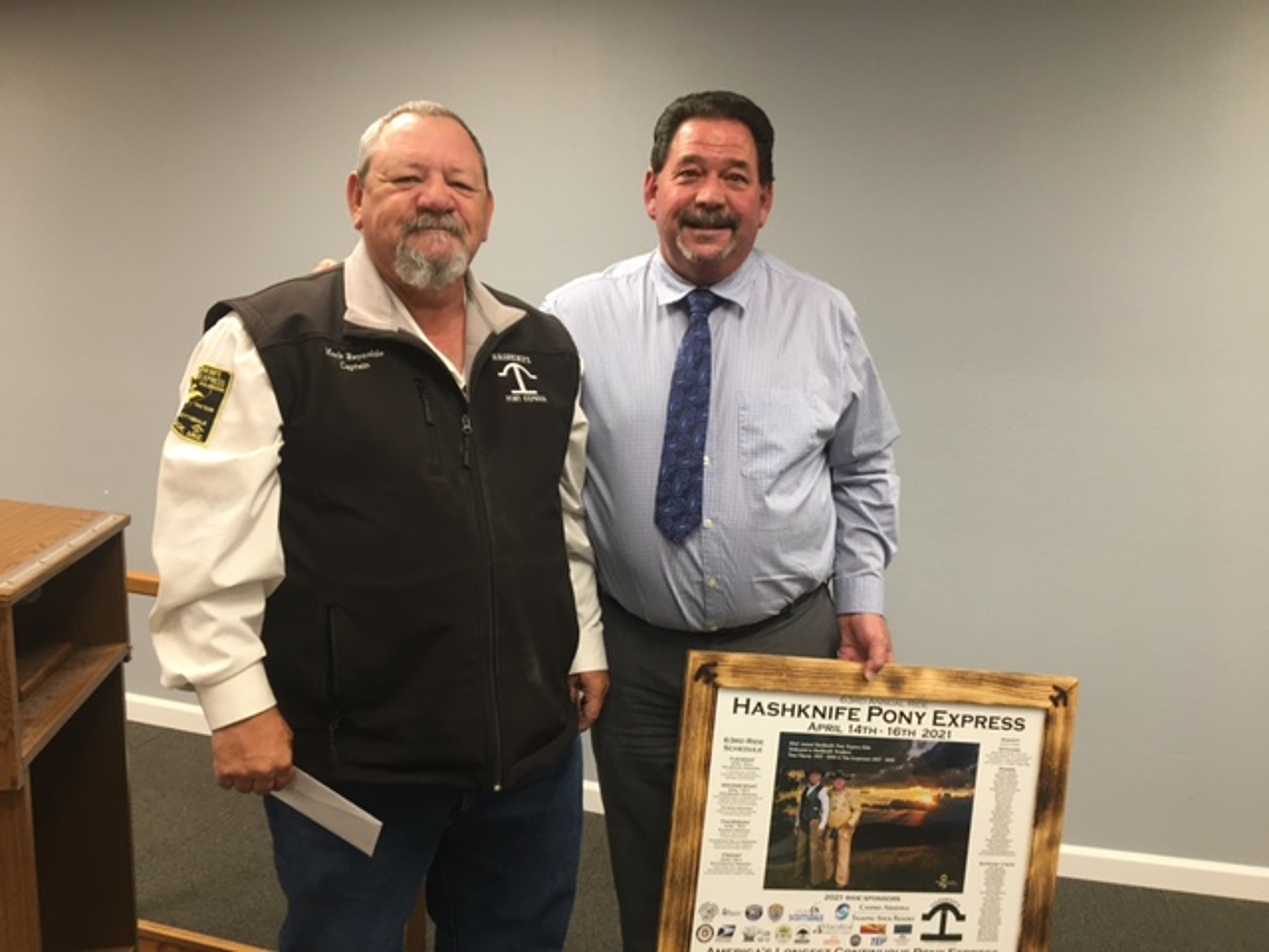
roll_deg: -1.5
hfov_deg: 61.7
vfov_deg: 48.2
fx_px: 1063
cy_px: 476
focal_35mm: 29
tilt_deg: -9.5
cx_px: 634
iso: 80
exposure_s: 1/30
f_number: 2.2
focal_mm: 4.15
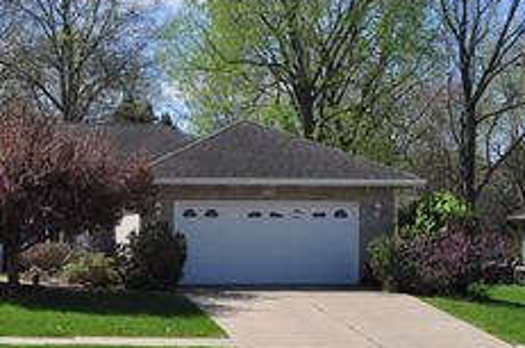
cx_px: 77
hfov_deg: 22.0
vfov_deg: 14.9
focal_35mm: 91
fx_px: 1324
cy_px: 273
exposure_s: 1/400
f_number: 10
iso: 200
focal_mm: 28
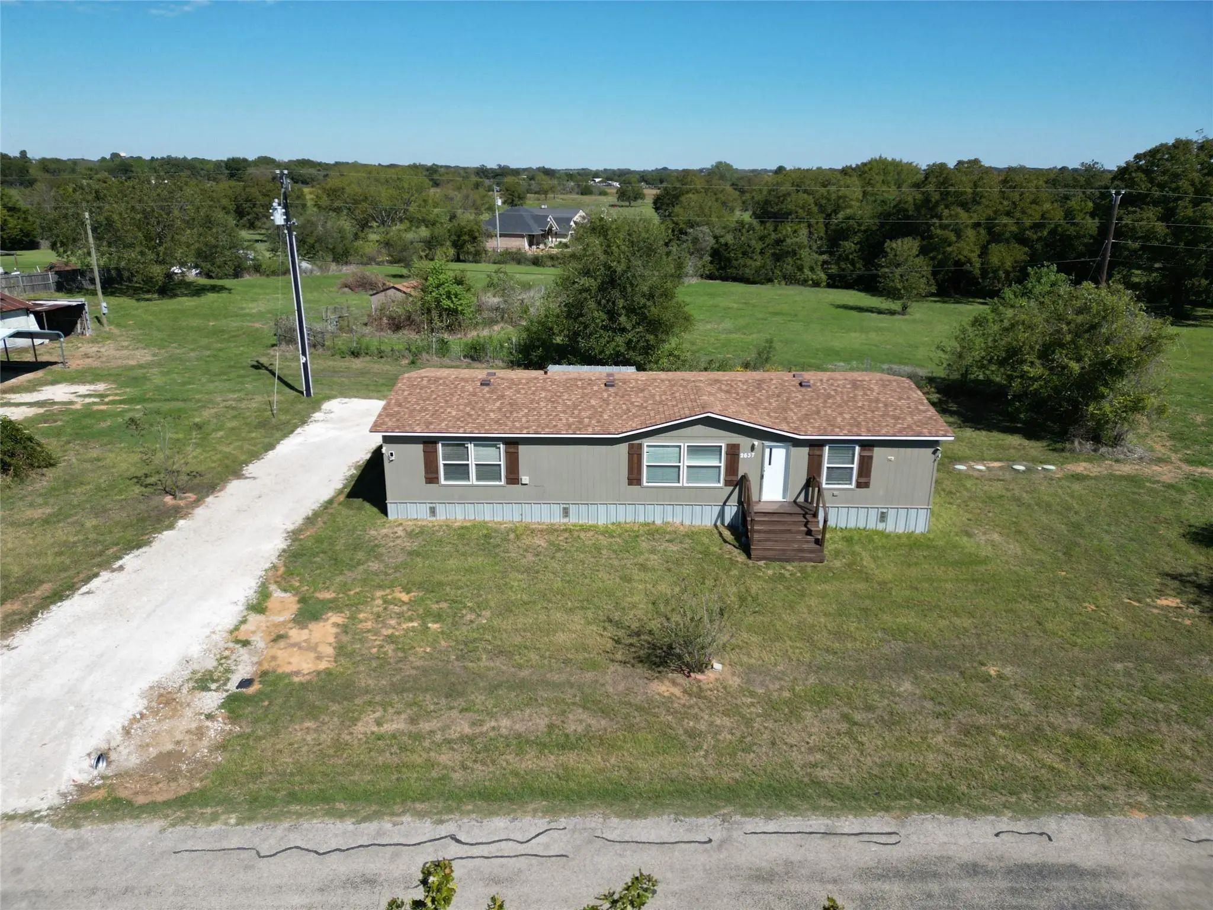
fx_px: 841
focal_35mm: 24
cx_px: 606
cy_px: 455
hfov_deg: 71.6
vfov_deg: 56.8
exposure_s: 1/4000
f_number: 1.7
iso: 130
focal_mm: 6.72
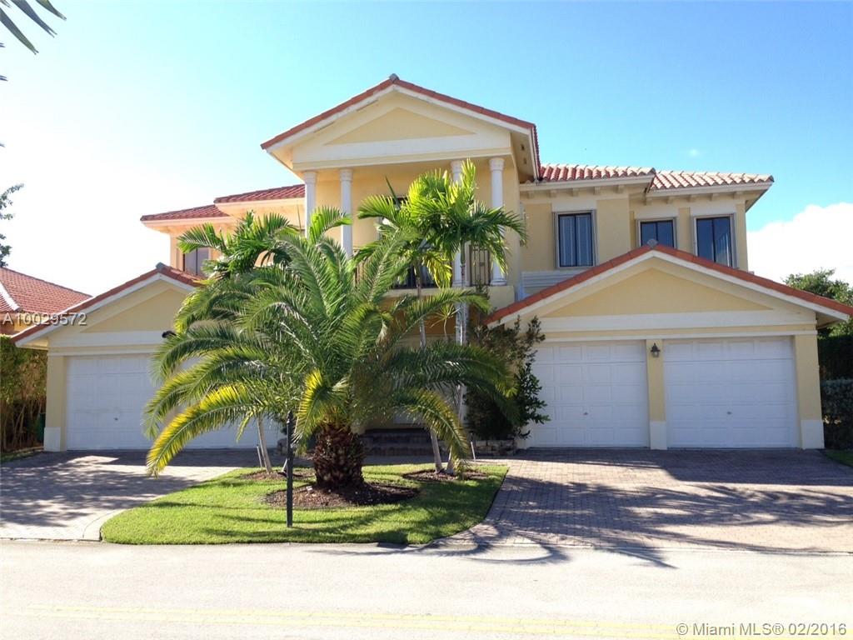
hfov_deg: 55.4
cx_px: 426
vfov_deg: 42.9
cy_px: 320
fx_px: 813
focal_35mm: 33
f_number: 2.4
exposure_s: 1/638
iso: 50
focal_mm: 4.12
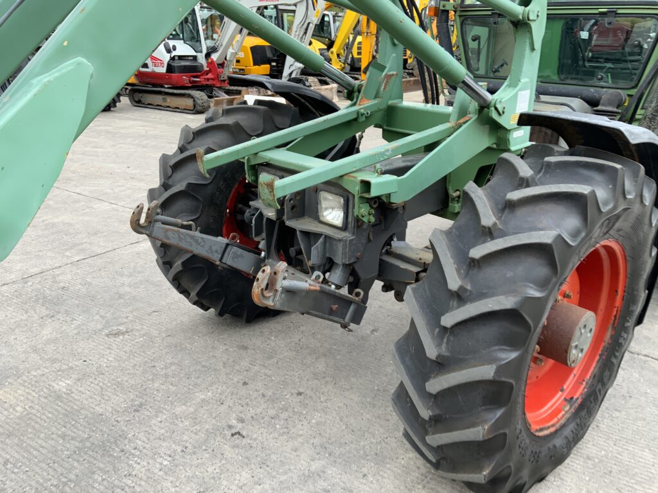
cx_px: 329
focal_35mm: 29
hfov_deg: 61.7
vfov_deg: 48.2
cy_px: 246
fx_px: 551
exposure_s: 1/186
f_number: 1.8
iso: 16
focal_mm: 3
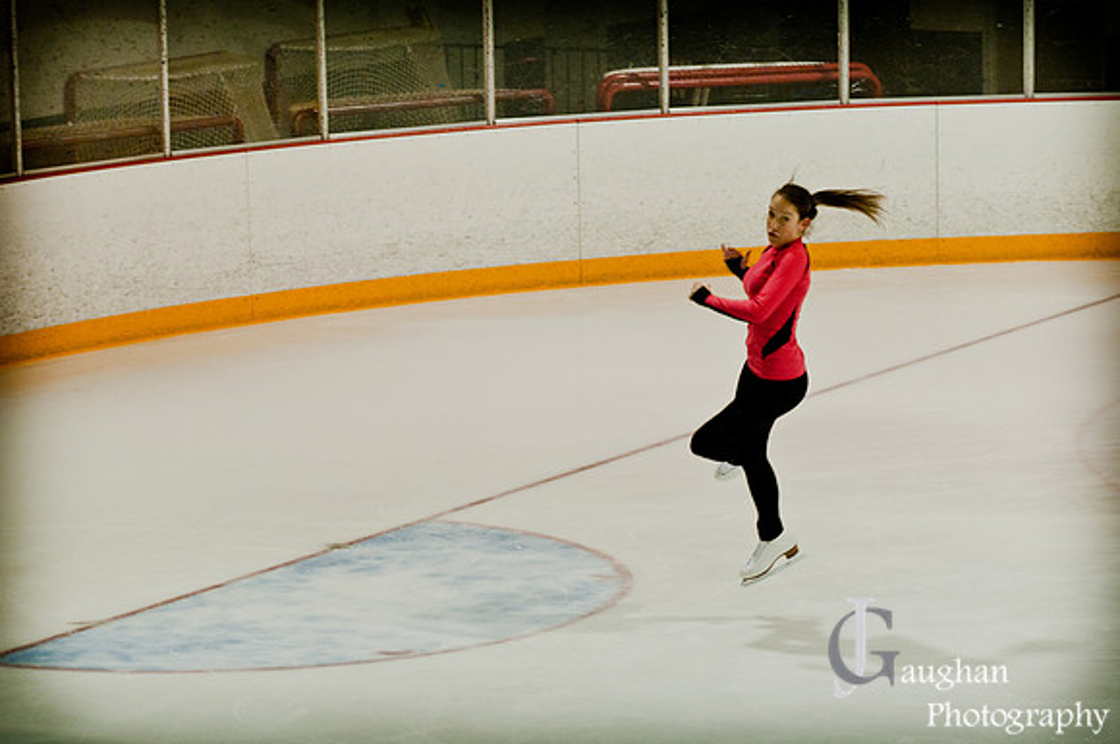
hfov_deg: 13.7
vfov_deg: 9.1
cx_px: 560
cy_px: 372
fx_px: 4660
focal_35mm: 150
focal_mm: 100
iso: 1250
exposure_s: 1/250
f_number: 2.8
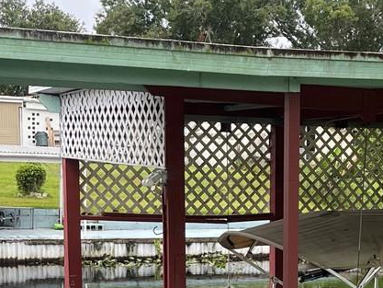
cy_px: 371
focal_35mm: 96
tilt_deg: -12.8
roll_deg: -0.8
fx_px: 1062
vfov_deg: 14.8
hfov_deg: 20.1
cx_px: 334
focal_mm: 5.1
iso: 32
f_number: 1.6
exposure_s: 1/445
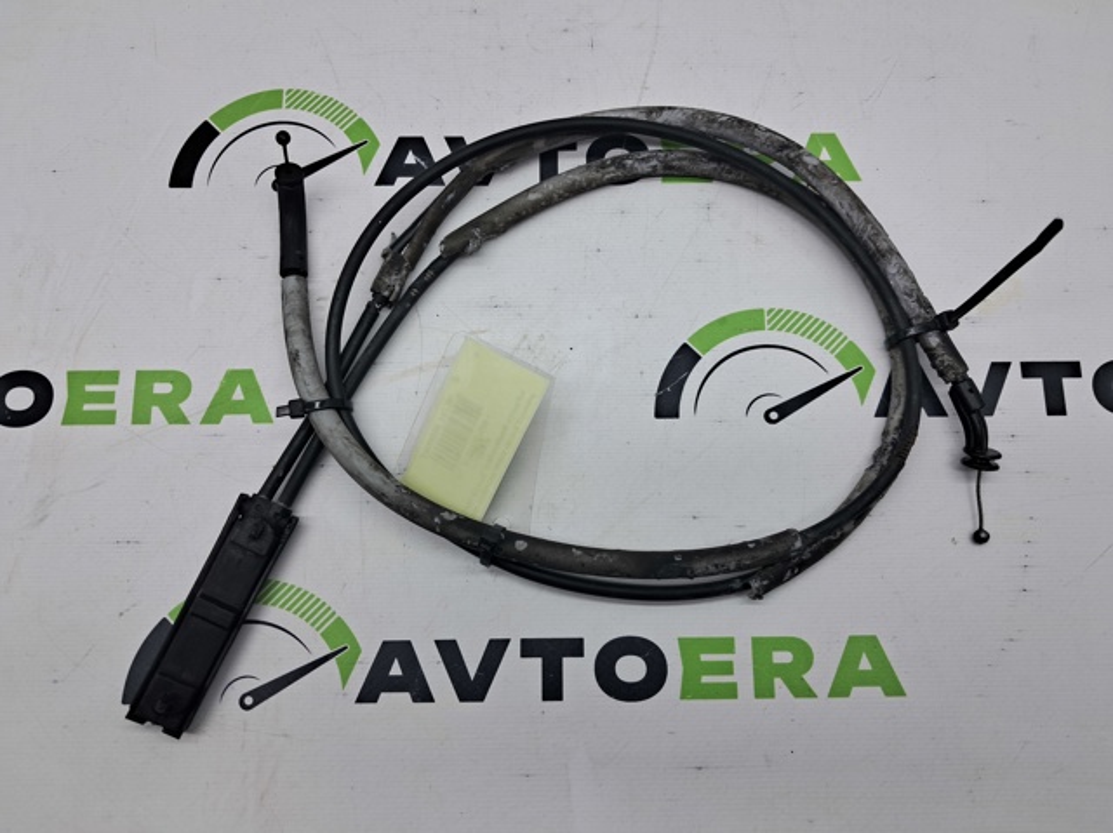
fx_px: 867
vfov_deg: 51.3
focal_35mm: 27
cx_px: 556
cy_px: 416
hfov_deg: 65.4
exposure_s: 1/100
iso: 50
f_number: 1.8
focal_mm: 4
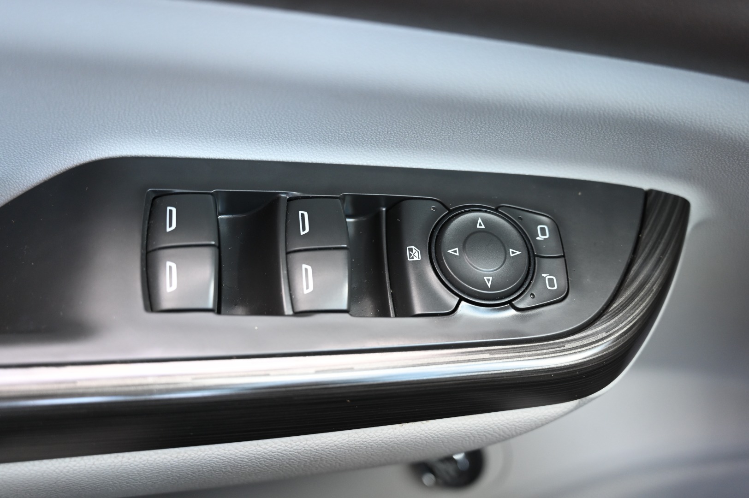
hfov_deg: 42.8
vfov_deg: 29.2
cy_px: 249
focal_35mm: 46
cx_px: 374
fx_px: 956
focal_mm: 46
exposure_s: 1/125
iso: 1600
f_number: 4
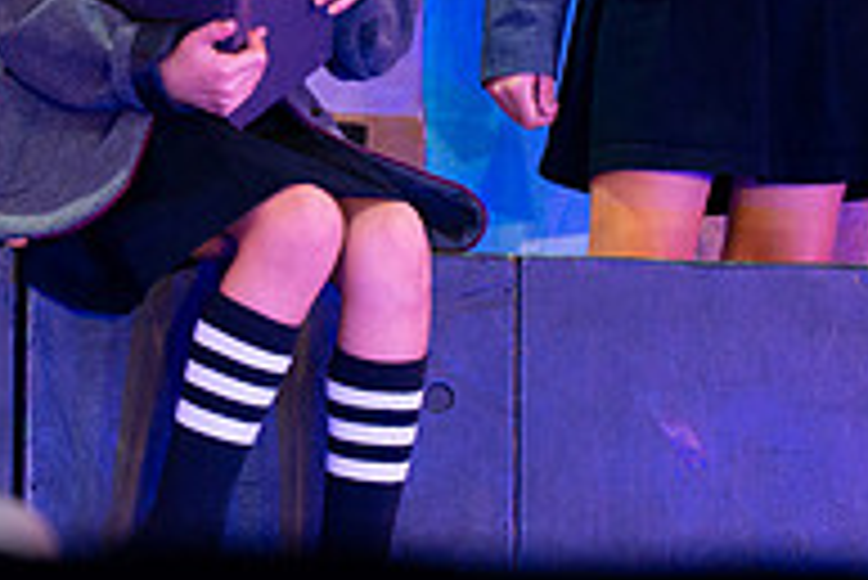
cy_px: -106
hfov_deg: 6.7
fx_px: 7407
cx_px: 283
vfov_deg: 4.5
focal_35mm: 307
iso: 1000
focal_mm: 102
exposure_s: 1/60
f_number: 5
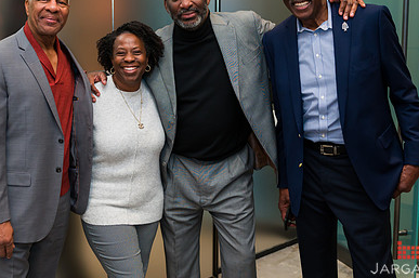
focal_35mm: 57
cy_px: 89
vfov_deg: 23.6
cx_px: 160
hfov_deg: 34.9
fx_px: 663
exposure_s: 1/200
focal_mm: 38
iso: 800
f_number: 4
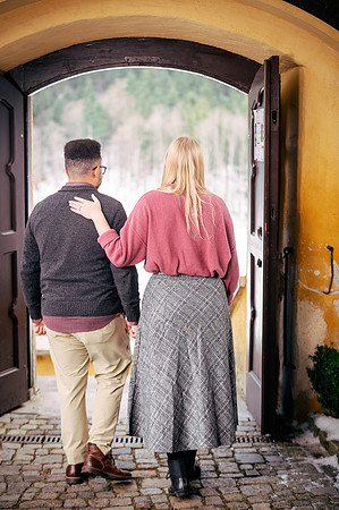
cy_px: 255
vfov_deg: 27.0
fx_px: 1062
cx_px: 170
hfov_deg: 18.1
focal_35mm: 75
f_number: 2.8
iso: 250
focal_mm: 75
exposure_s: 1/100
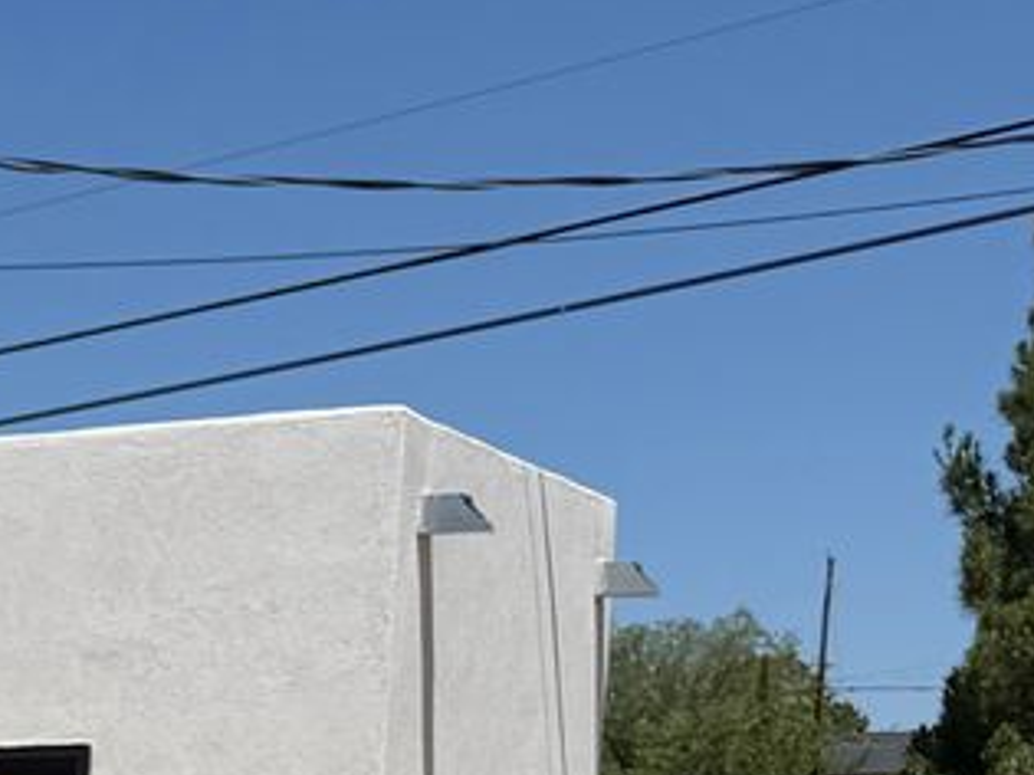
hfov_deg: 13.2
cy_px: 1481
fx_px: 3643
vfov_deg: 11.2
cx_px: -1247
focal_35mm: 122
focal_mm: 6.76
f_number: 1.78
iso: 80
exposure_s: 1/10309
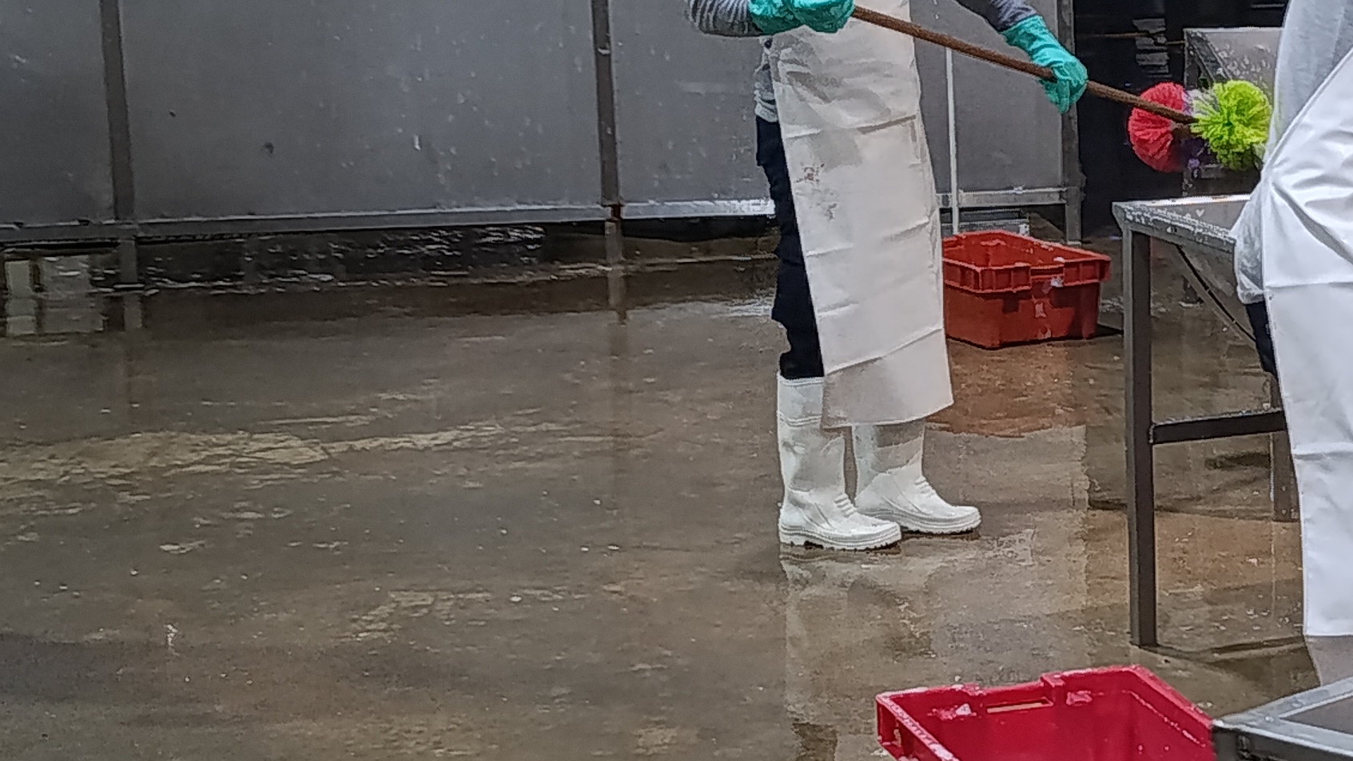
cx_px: 1439
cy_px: 329
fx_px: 3301
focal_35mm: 92
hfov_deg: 22.1
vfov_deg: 13.2
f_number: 1.65
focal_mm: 6.11
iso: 1207
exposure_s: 1/100
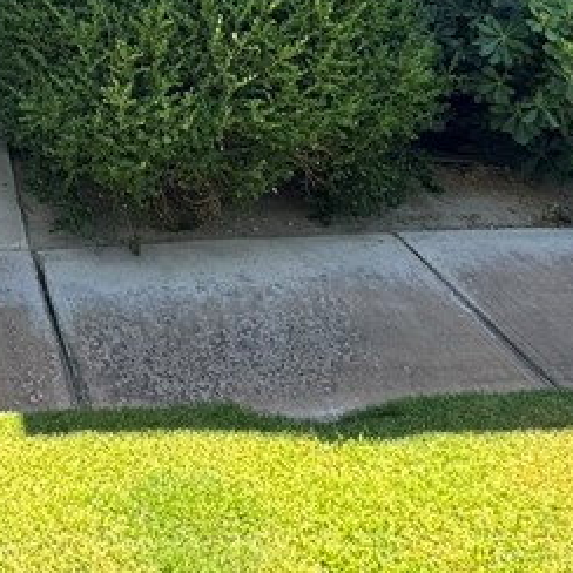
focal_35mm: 52
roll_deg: +0.0
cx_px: -68
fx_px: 974
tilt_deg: -3.1
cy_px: -178
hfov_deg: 29.4
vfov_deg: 27.3
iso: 40
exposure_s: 1/194
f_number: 2.2
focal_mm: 2.22
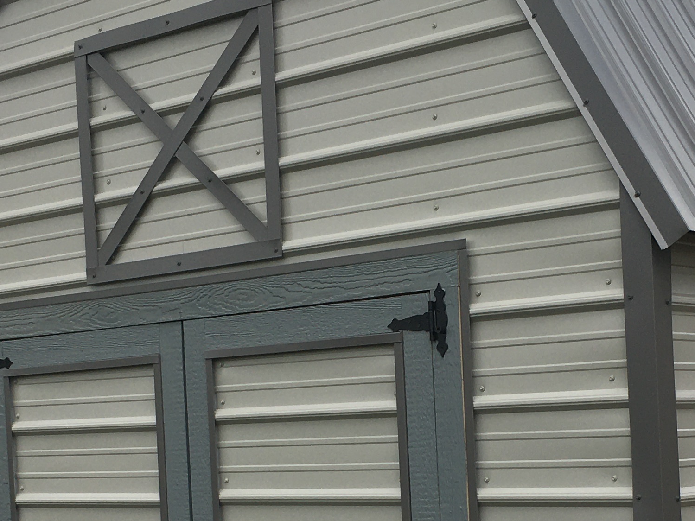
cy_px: 525
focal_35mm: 78
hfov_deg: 25.0
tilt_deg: +1.0
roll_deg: +1.3
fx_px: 1566
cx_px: 423
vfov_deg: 18.4
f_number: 2.2
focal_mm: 4.15
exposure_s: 1/1748
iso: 25
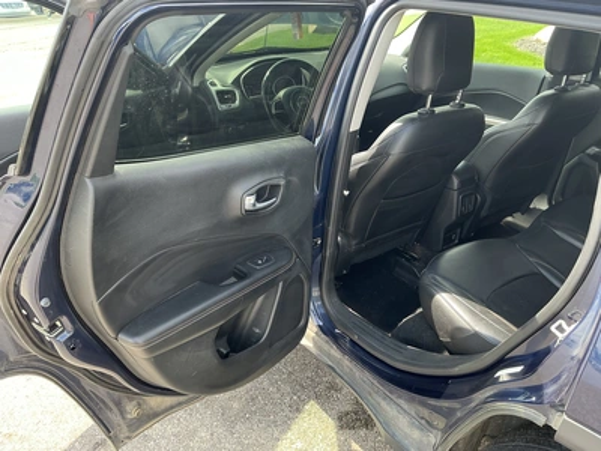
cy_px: 226
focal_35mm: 28
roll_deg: -0.5
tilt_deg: -24.7
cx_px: 300
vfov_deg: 49.7
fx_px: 486
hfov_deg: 63.4
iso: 32
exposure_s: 1/122
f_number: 1.8
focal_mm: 3
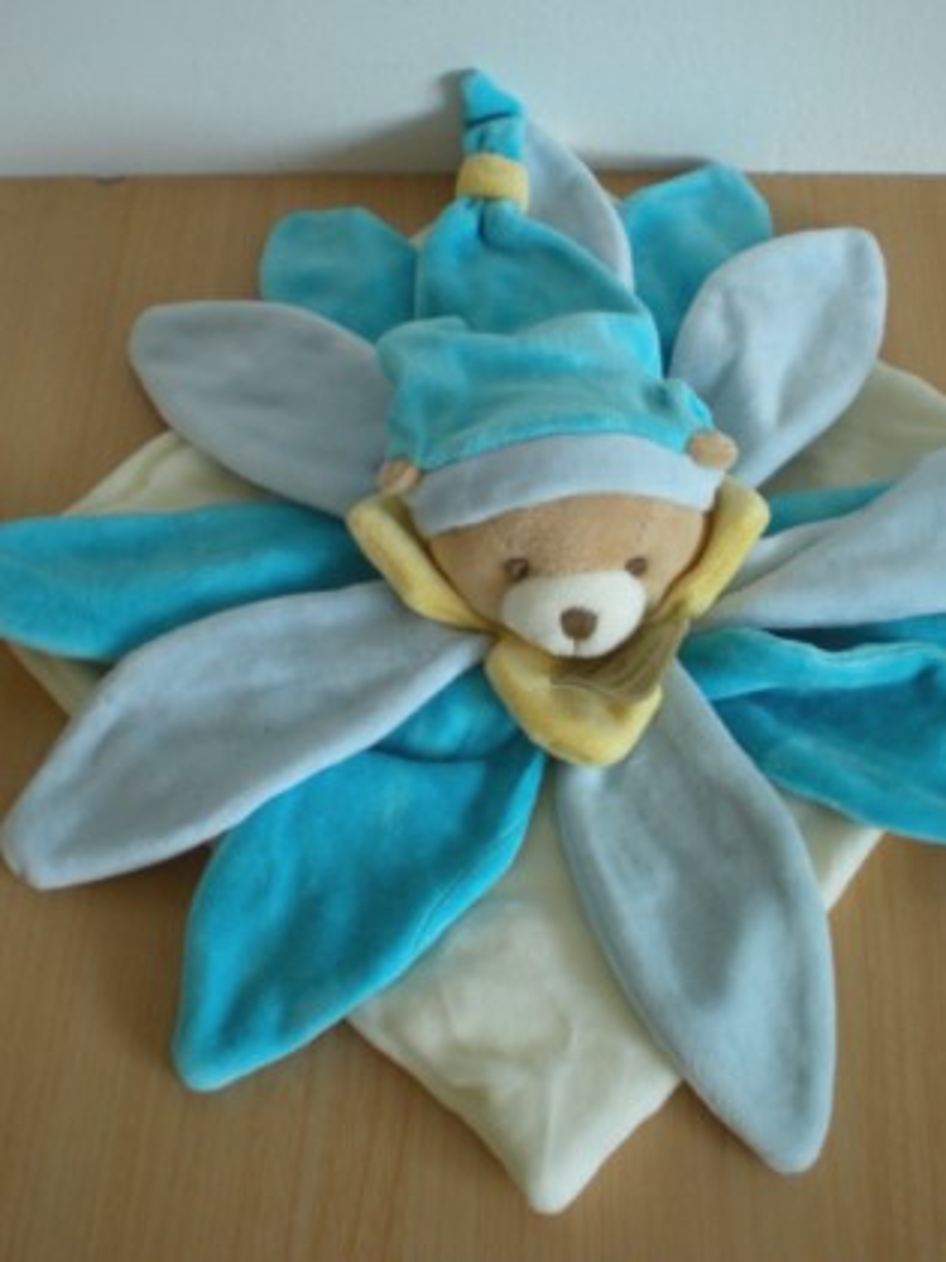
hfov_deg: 30.8
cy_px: 583
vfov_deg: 40.4
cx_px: 538
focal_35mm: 47
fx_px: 1713
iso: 200
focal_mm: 6.3
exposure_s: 1/21.6
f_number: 3.1
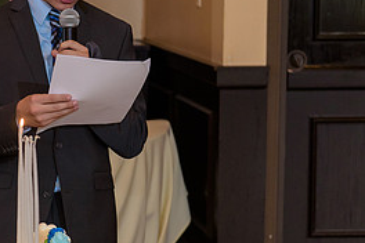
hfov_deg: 16.2
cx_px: -35
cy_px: 125
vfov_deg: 11.1
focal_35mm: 123
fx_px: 1247
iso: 1600
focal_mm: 56
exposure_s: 1/125
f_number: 3.2
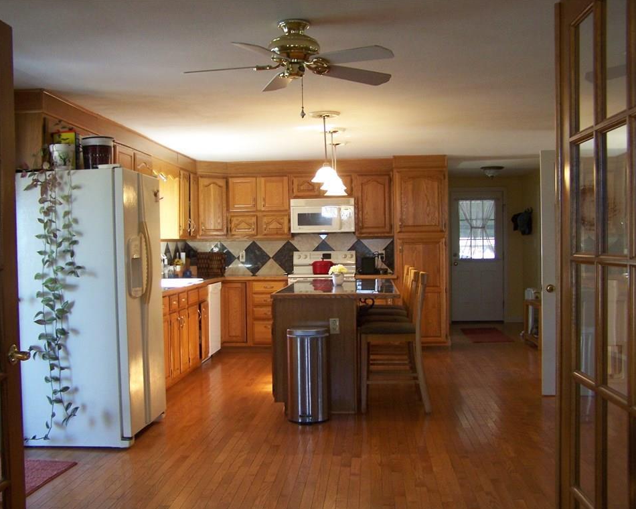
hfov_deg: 45.8
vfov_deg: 37.3
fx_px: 753
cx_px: 298
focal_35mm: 40
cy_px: 255
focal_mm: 6.3
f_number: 2.8
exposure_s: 1/15
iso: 160
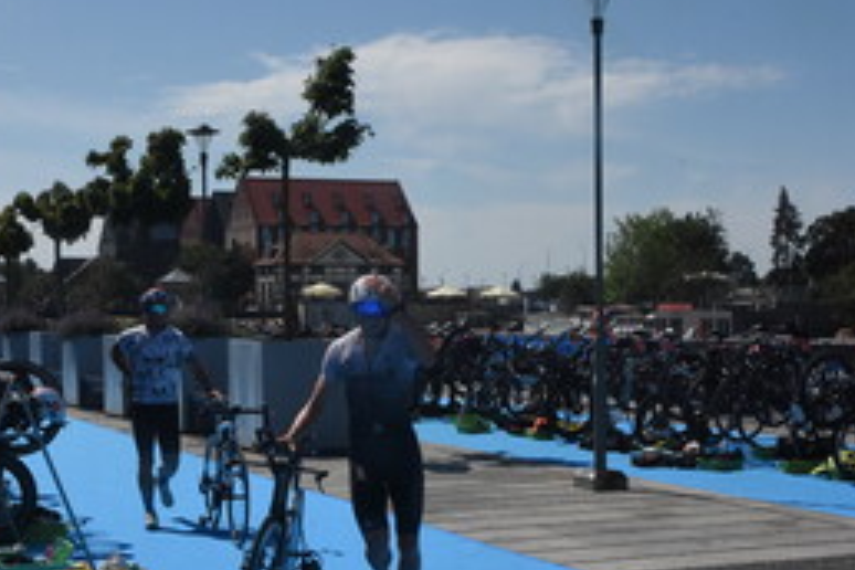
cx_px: 341
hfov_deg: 32.4
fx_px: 1468
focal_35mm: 62
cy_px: 365
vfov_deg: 21.9
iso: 1250
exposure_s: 1/1250
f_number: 18
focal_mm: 25
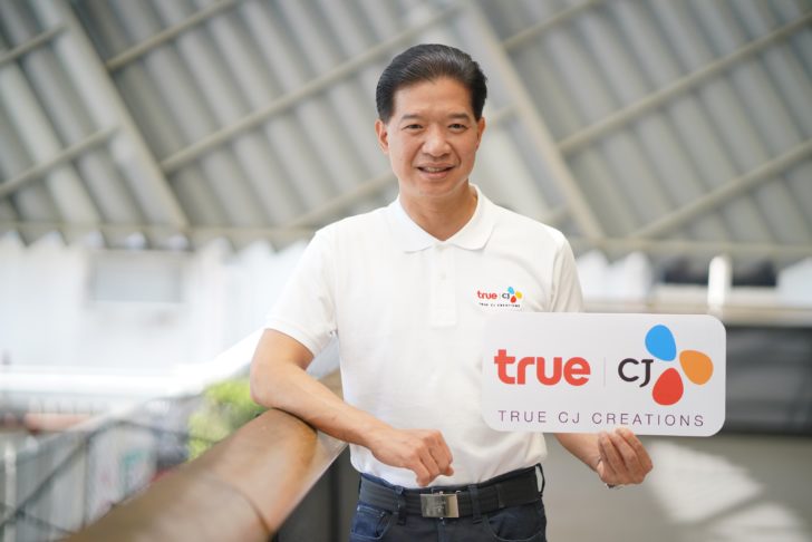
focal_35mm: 85
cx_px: 406
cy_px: 271
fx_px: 1918
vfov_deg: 16.1
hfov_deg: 23.9
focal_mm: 85
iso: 1600
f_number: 1.8
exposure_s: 1/3200
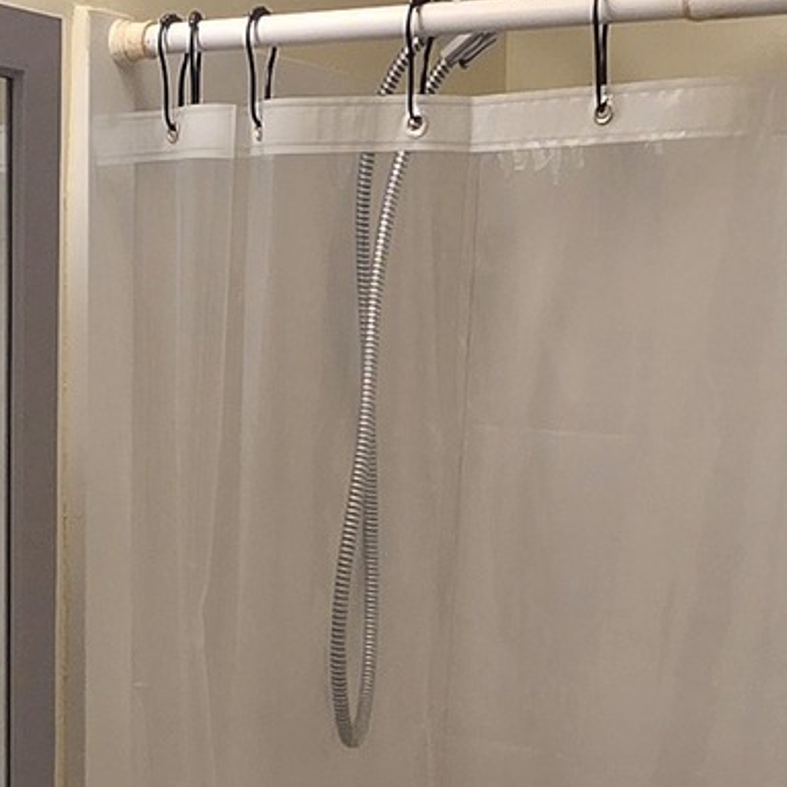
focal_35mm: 69
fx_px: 1775
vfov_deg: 22.9
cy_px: 957
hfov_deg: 24.7
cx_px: 176
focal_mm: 2.2
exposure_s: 1/60
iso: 64
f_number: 2.2
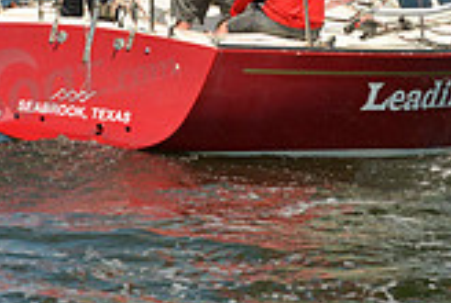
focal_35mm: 247
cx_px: 322
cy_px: -76
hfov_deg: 8.3
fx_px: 3100
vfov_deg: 5.6
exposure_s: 1/1600
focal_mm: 70
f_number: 8
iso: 280
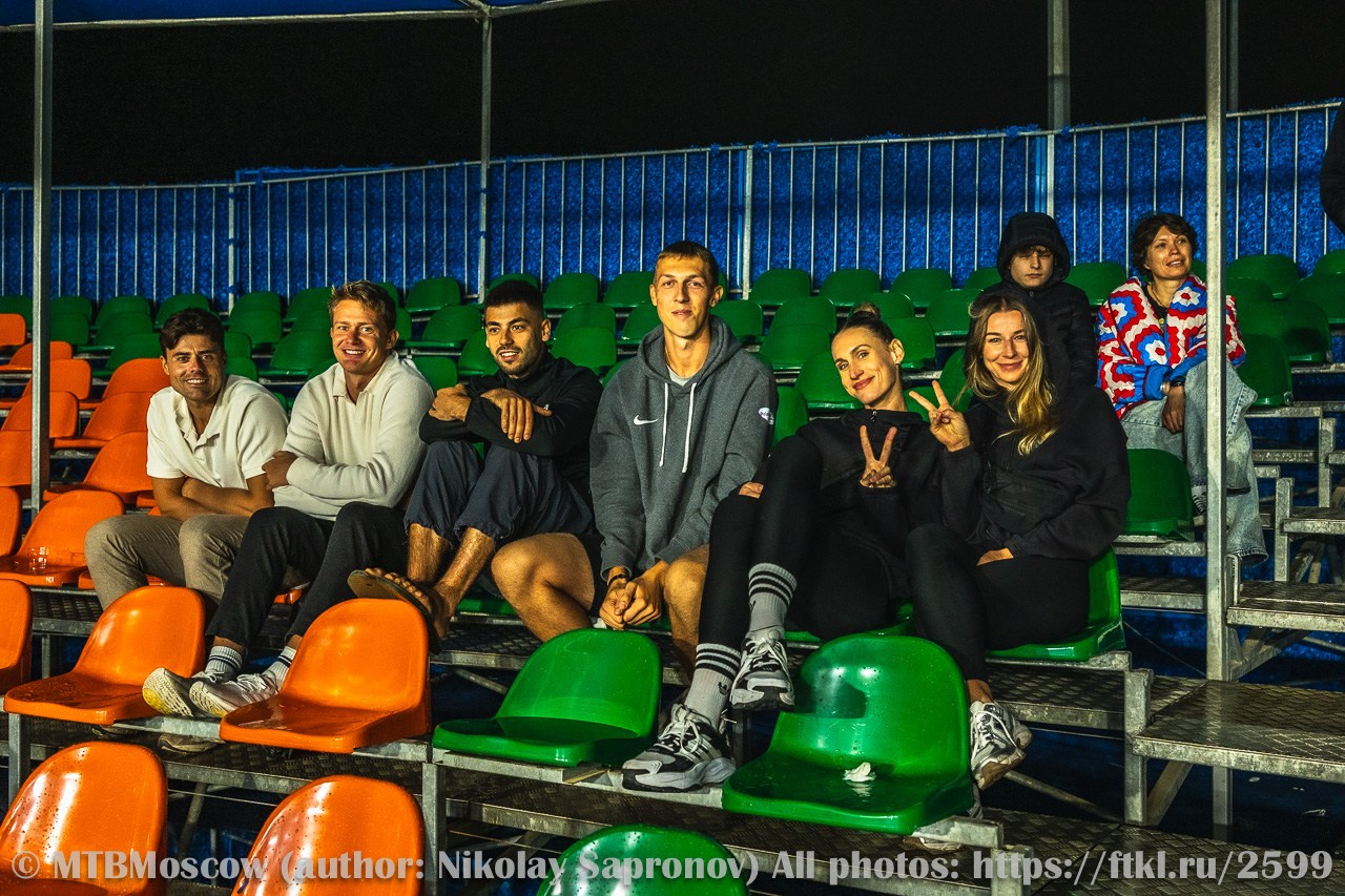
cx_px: 672
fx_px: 1345
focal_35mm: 36
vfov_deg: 36.9
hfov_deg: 53.1
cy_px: 448
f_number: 2.8
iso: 1250
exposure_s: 1/500
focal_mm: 24
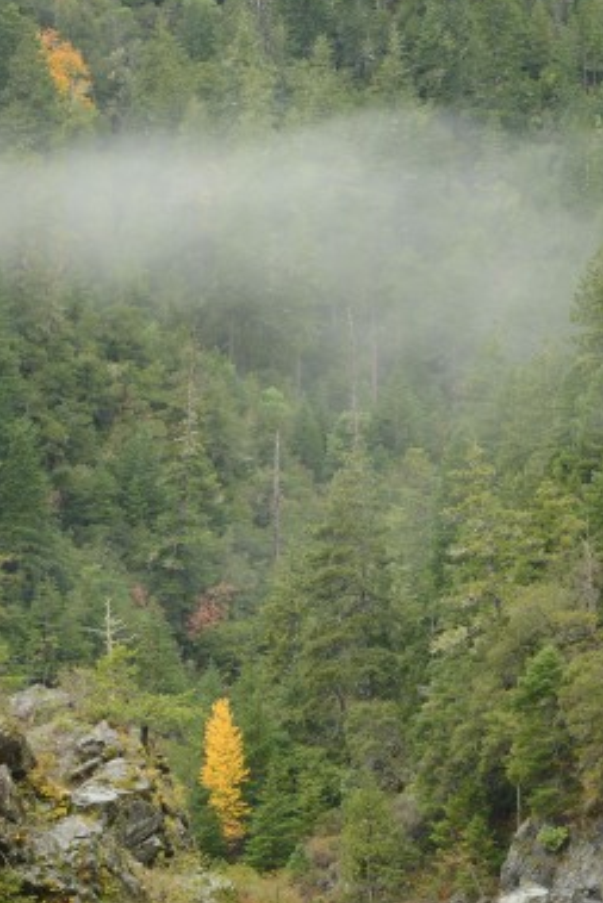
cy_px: 569
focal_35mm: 185
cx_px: 350
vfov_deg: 11.1
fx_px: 4644
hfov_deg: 7.4
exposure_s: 1/1.3
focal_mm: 130
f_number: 22
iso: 100
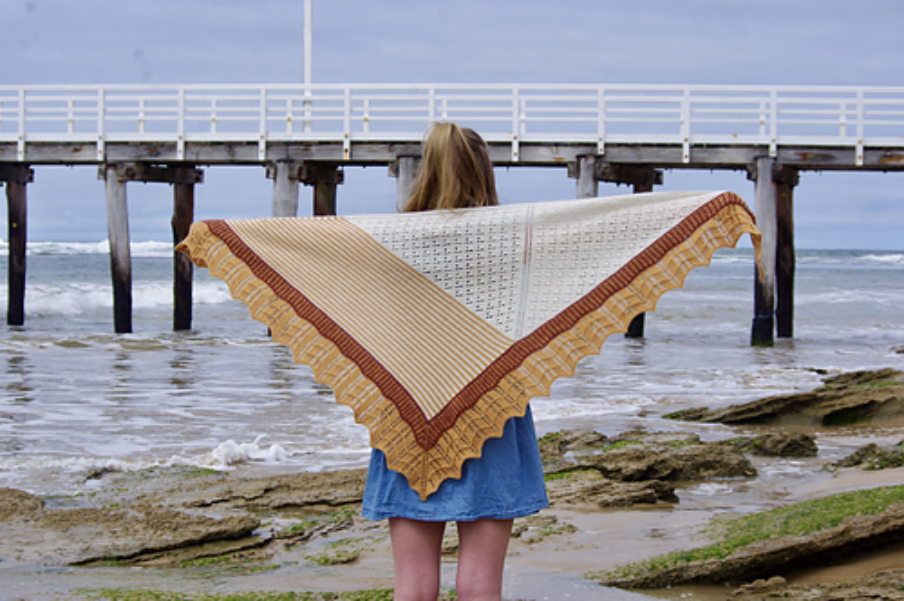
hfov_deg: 27.0
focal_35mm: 75
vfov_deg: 18.1
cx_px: 452
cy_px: 300
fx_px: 1881
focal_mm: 50
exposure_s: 1/640
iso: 200
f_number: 8
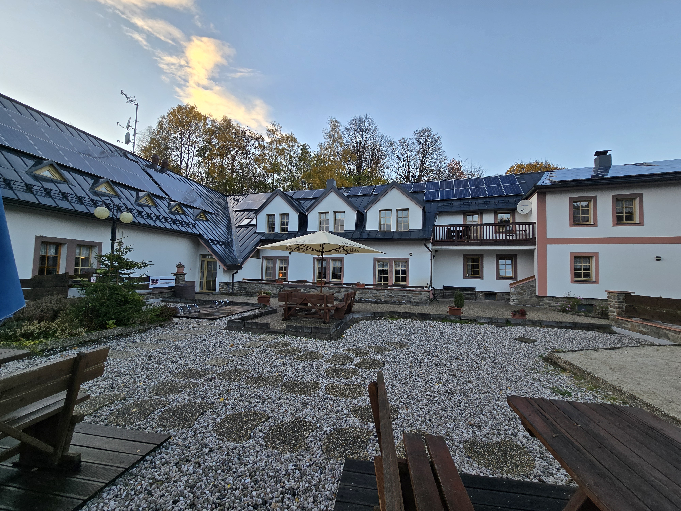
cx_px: 340
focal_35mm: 13
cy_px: 256
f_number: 2.2
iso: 50
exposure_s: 1/244
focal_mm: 2.2
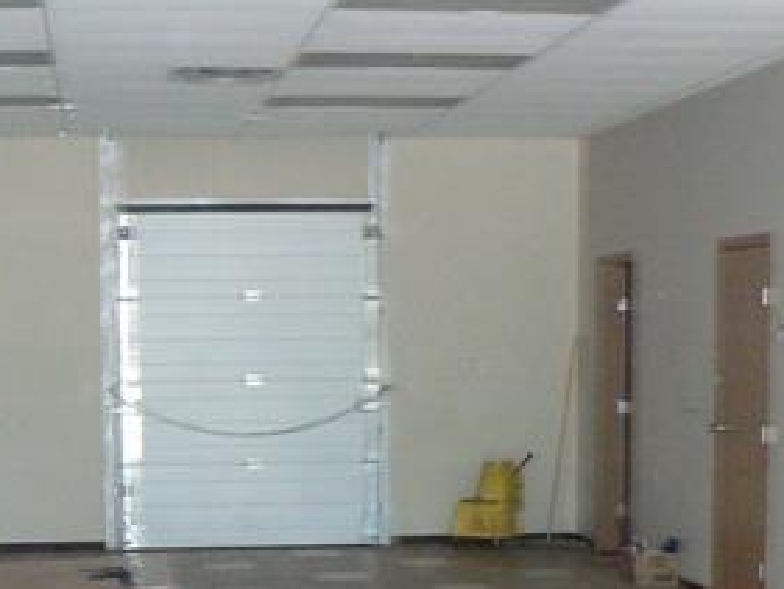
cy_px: 569
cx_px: 324
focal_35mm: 82
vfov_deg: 17.6
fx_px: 1858
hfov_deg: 23.8
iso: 400
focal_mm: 6
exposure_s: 1/30
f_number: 2.8
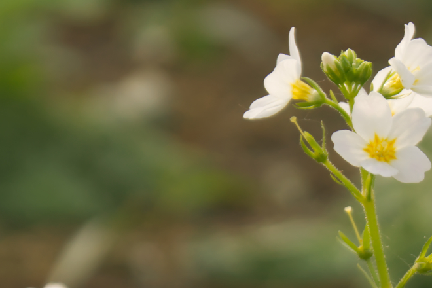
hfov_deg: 13.7
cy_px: 232
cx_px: 291
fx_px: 1799
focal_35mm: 150
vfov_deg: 9.1
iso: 250
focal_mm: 55
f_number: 5.6
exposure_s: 1/500
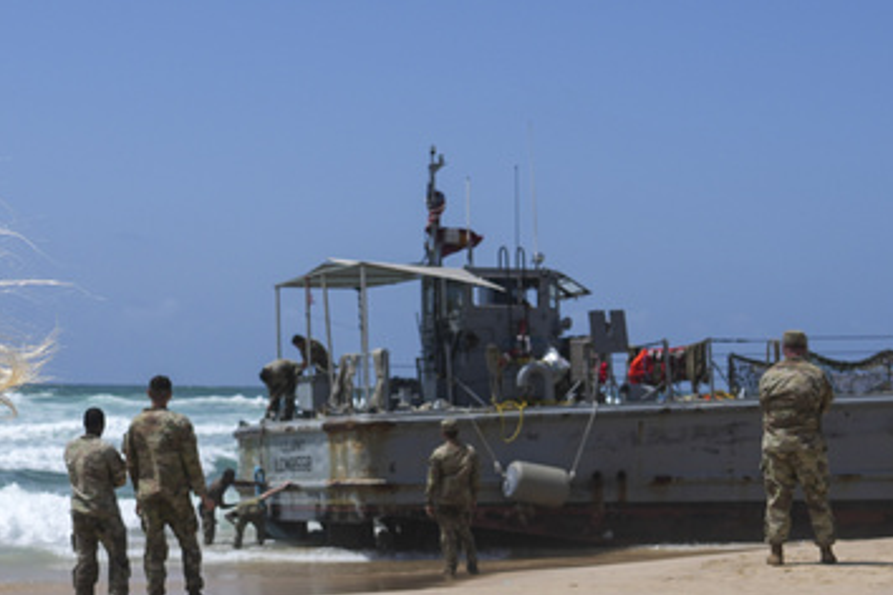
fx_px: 2084
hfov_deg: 24.2
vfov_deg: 16.1
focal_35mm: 84
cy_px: 528
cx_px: 396
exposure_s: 1/2500
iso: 100
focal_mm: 29
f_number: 4
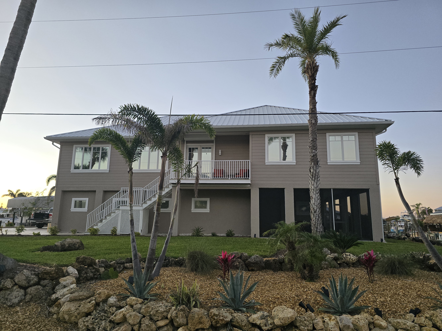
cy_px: 166
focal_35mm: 23
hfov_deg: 73.9
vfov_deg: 58.9
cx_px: 221
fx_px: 294
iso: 160
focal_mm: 6.3
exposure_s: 1/180
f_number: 1.7
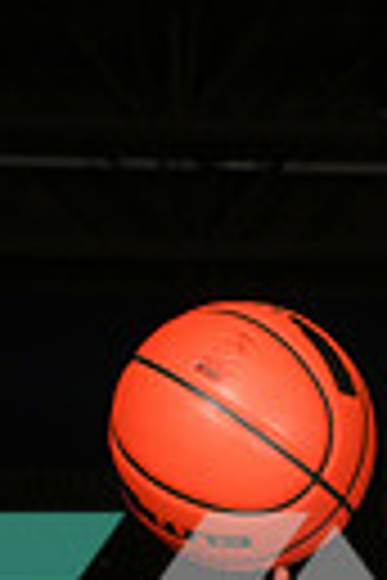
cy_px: 971
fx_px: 3934
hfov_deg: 5.6
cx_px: 526
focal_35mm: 244
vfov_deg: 8.2
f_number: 6.3
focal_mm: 70
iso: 250
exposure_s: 1/200
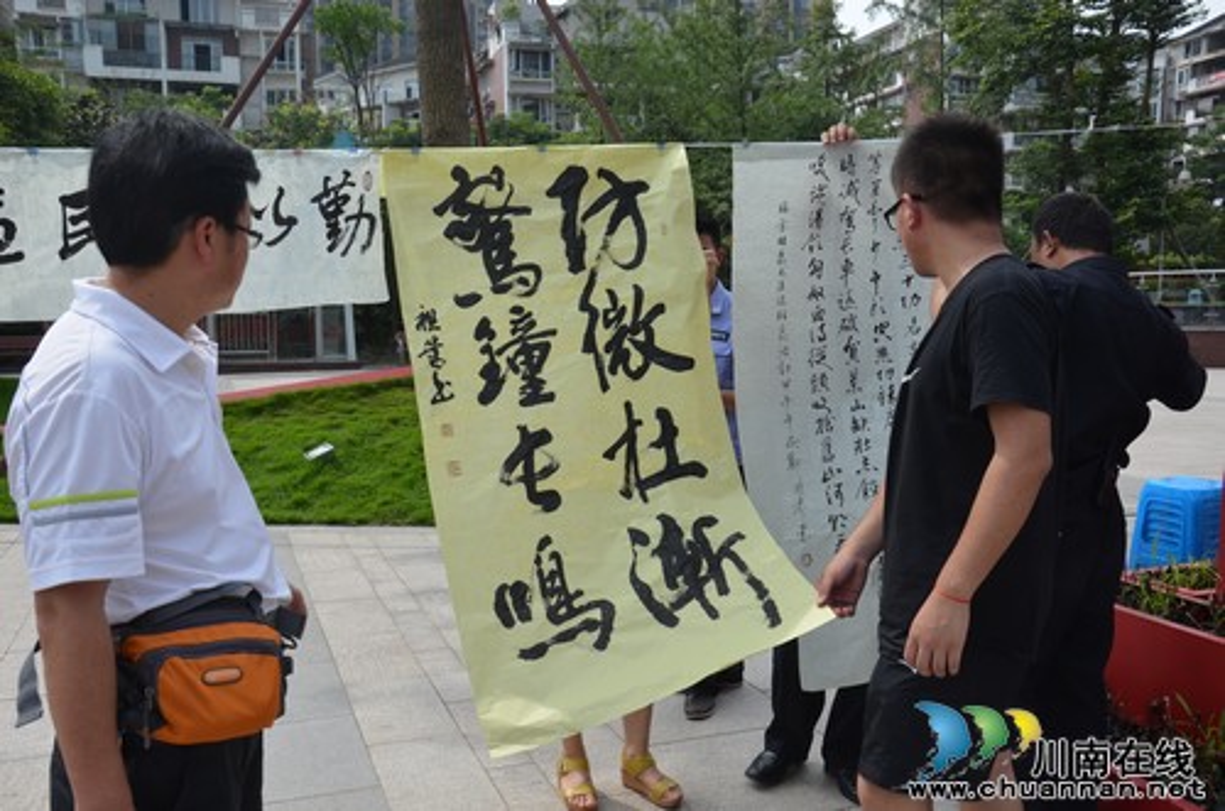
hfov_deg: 57.3
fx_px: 1120
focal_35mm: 33
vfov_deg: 39.8
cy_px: 406
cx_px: 612
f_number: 8
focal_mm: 22
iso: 180
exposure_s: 1/250
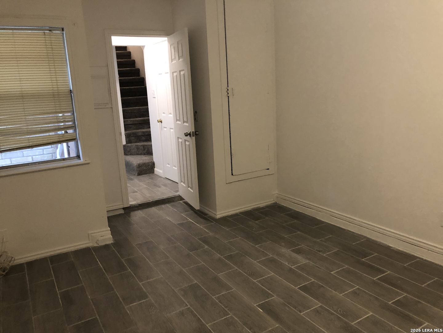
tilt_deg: -9.7
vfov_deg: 49.7
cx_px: 222
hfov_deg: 63.4
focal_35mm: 28
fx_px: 358
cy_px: 166
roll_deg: +1.6
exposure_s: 1/15
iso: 80
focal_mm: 3.99
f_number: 1.8
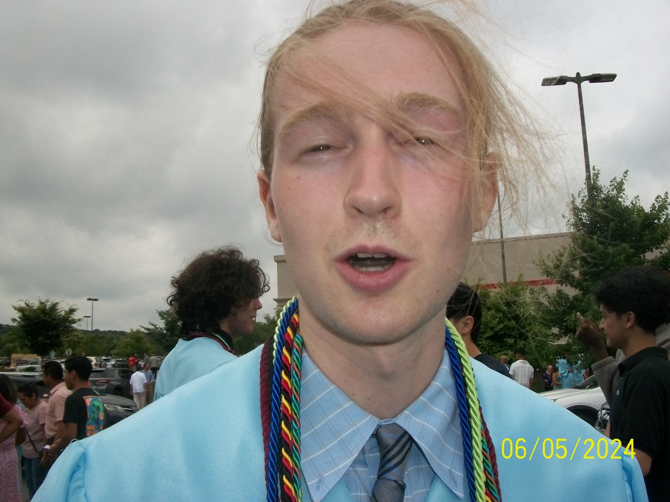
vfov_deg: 44.2
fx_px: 619
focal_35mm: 32
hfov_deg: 56.8
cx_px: 335
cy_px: 251
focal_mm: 5.7
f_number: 5.5
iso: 80
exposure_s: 1/500
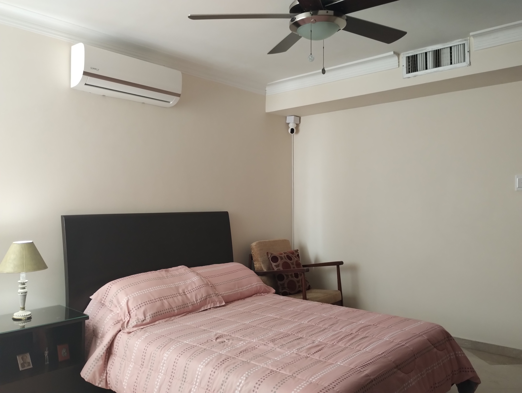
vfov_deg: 49.9
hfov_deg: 63.4
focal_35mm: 28
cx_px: 261
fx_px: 423
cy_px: 196
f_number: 1.8
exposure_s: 1/30
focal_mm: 4.27
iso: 875
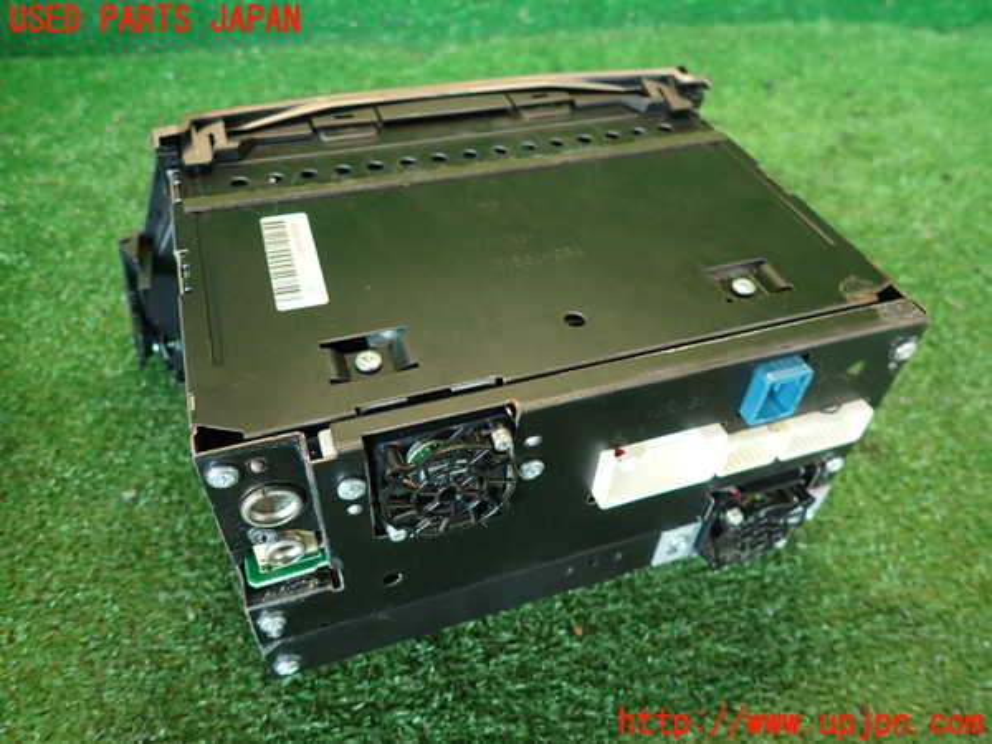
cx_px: 496
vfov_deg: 54.9
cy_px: 372
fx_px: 716
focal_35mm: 25
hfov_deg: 69.4
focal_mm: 4.5
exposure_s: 1/30
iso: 200
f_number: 2
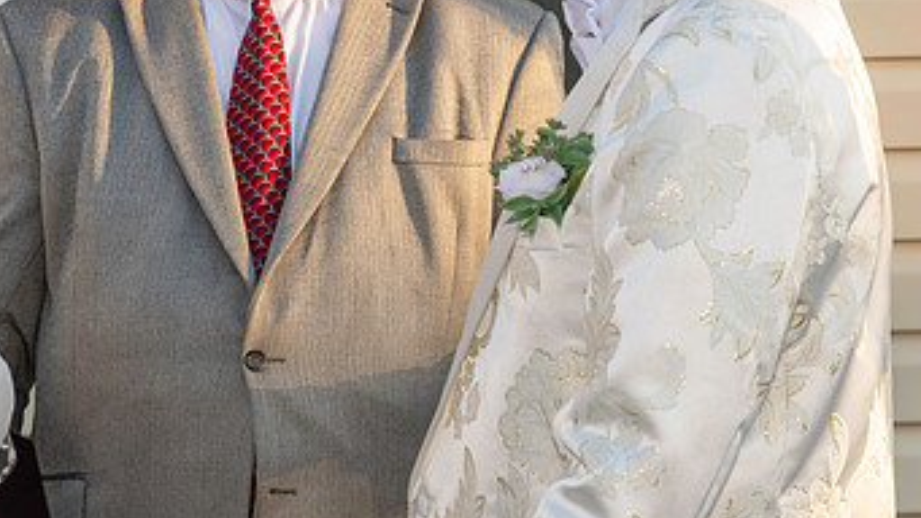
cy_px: 202
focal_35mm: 187
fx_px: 4568
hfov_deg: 11.5
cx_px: 420
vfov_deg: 6.5
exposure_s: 1/250
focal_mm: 56
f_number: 5.6
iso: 400
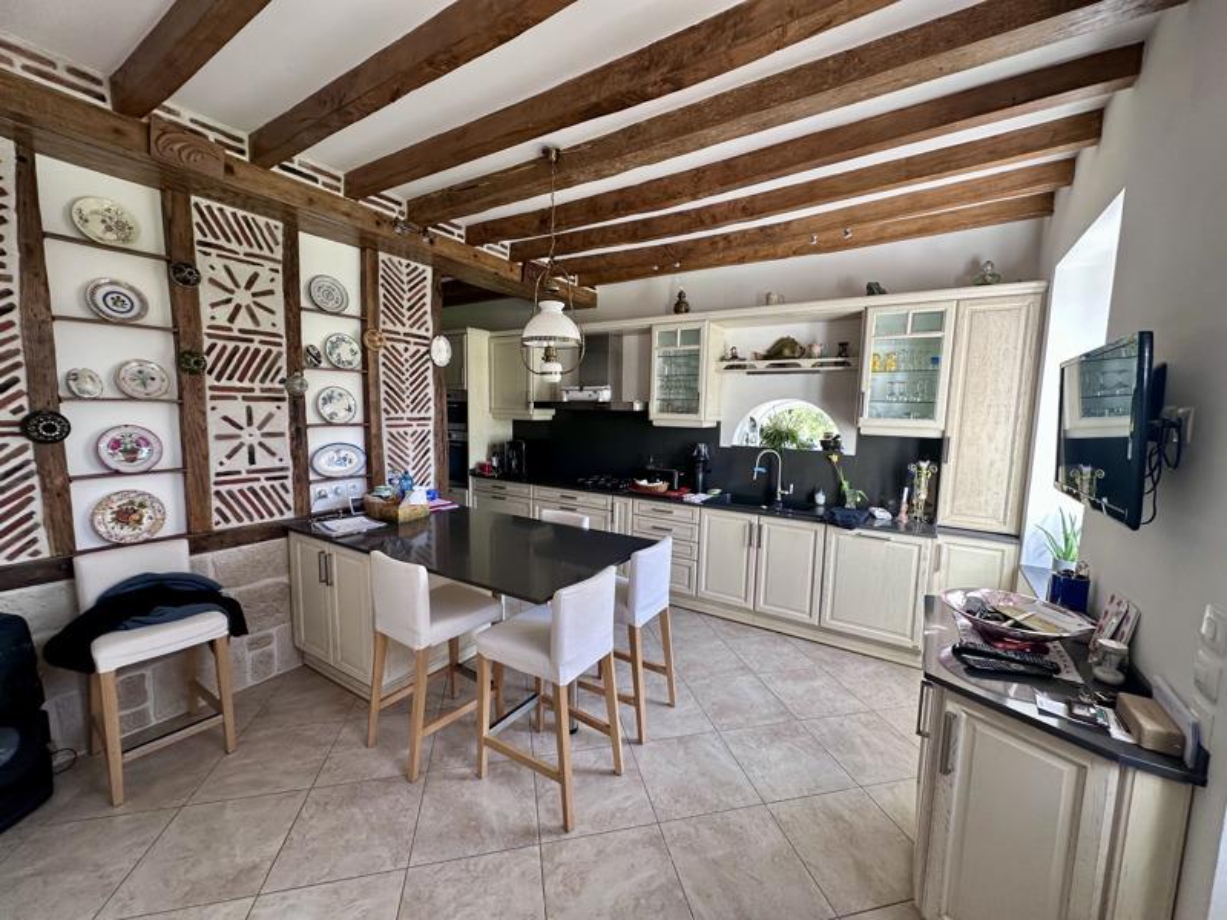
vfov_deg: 85.7
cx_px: 614
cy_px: 460
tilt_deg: -6.5
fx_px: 496
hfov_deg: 102.1
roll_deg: -1.0
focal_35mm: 14
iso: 125
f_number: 2.2
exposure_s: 1/99
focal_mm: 2.22
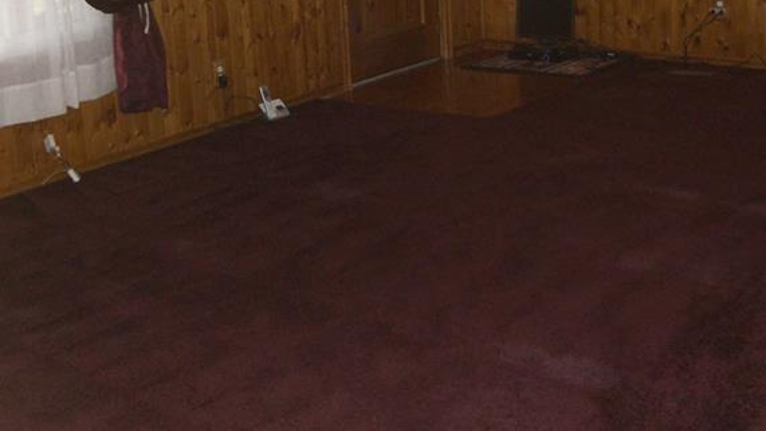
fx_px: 1178
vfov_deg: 20.4
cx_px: 408
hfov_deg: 36.0
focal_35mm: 58
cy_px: 60
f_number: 2.8
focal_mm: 7.9
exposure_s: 1/60
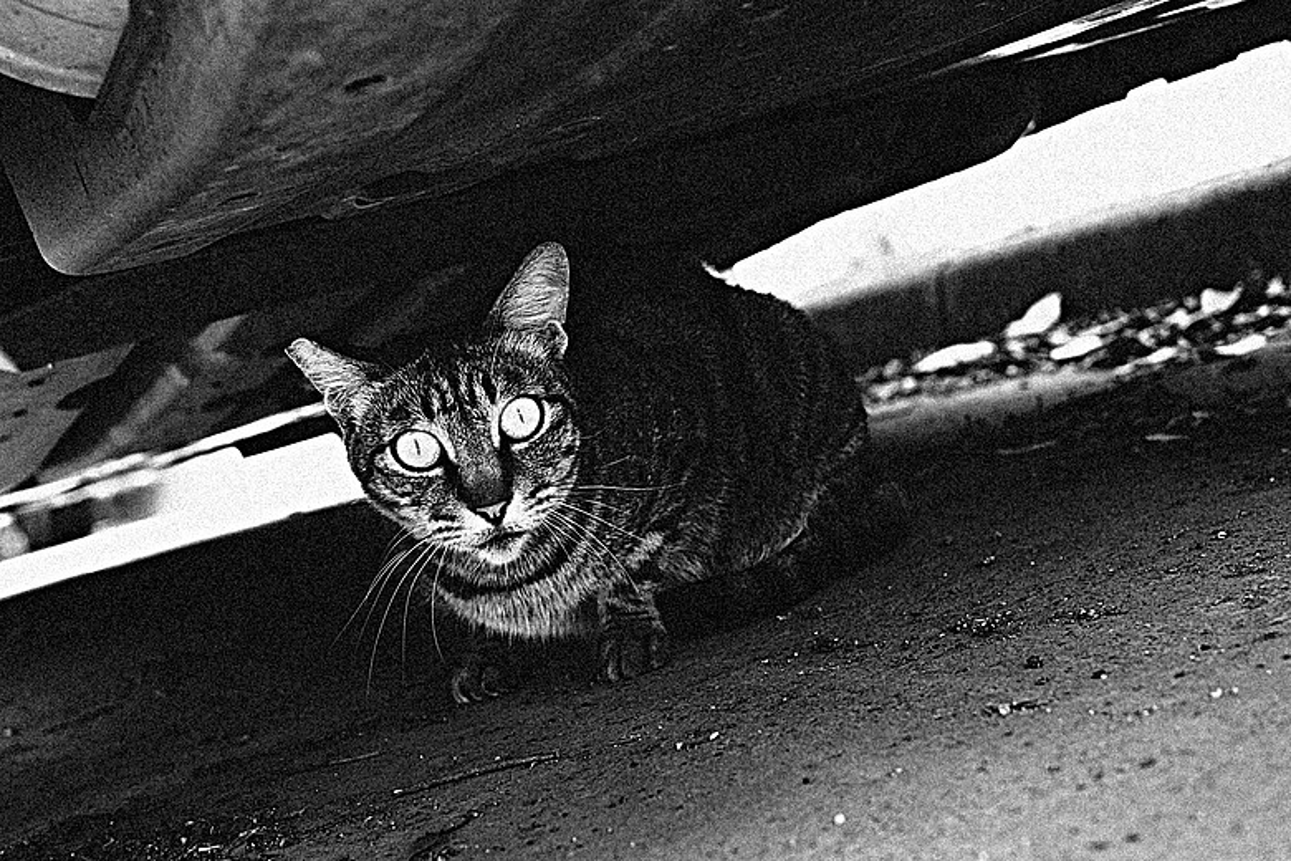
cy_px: 430
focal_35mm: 50
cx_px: 646
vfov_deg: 27.0
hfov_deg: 39.6
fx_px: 1793
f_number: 2.8
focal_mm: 18.3
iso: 320
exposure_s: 1/40
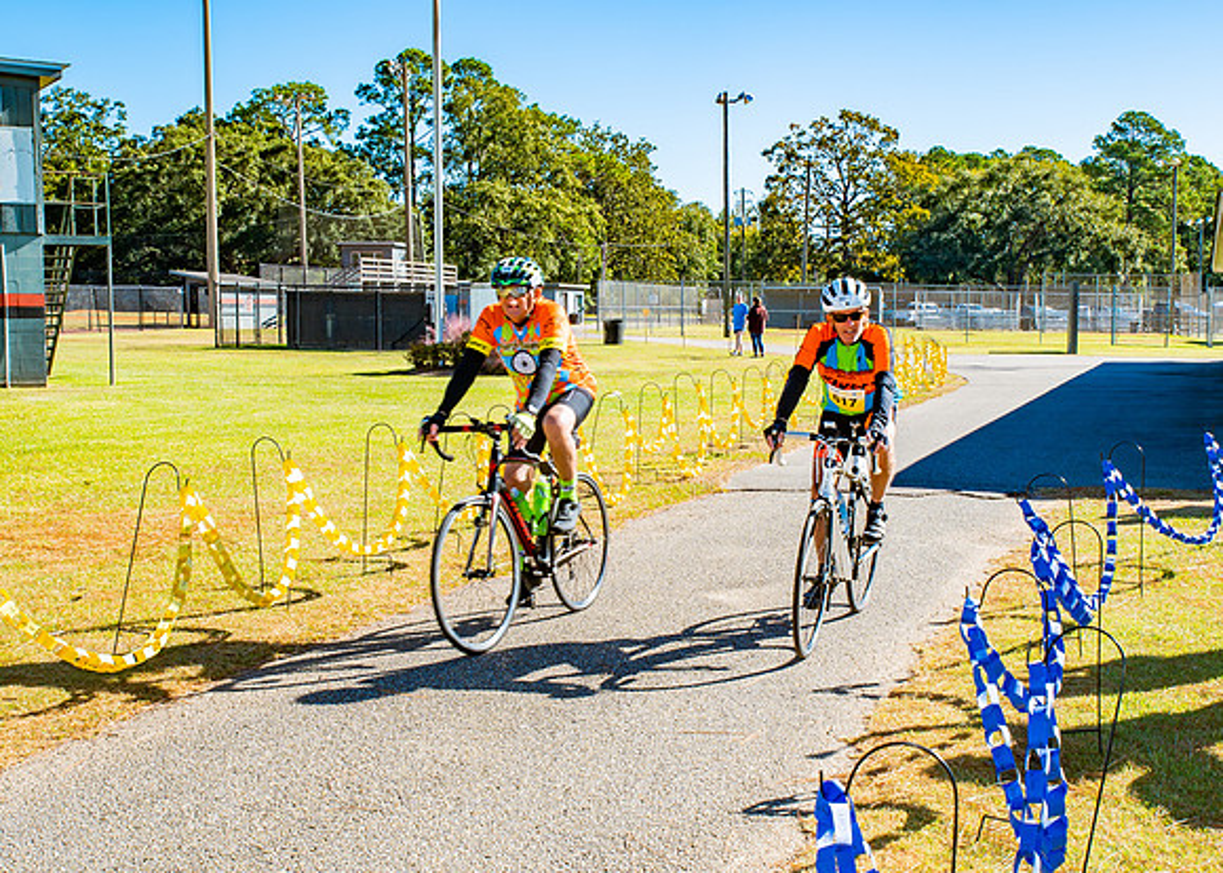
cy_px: 457
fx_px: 1572
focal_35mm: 45
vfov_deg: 31.0
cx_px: 712
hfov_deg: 42.4
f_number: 7.1
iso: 100
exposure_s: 1/200
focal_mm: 34
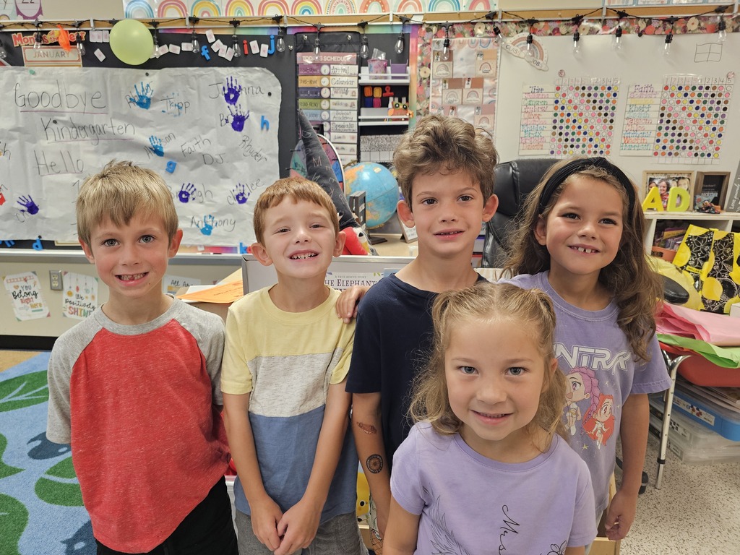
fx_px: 492
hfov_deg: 73.9
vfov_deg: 58.9
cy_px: 278
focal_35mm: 23
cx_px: 370
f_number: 1.7
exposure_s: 1/120
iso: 400
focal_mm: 6.3
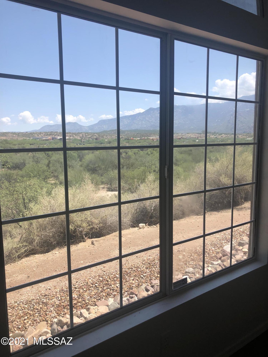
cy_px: 178
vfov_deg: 63.4
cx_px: 134
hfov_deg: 49.7
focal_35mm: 28
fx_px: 289
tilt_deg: -7.8
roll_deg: +0.2
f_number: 1.8
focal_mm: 3.99
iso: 20
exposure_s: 1/1453
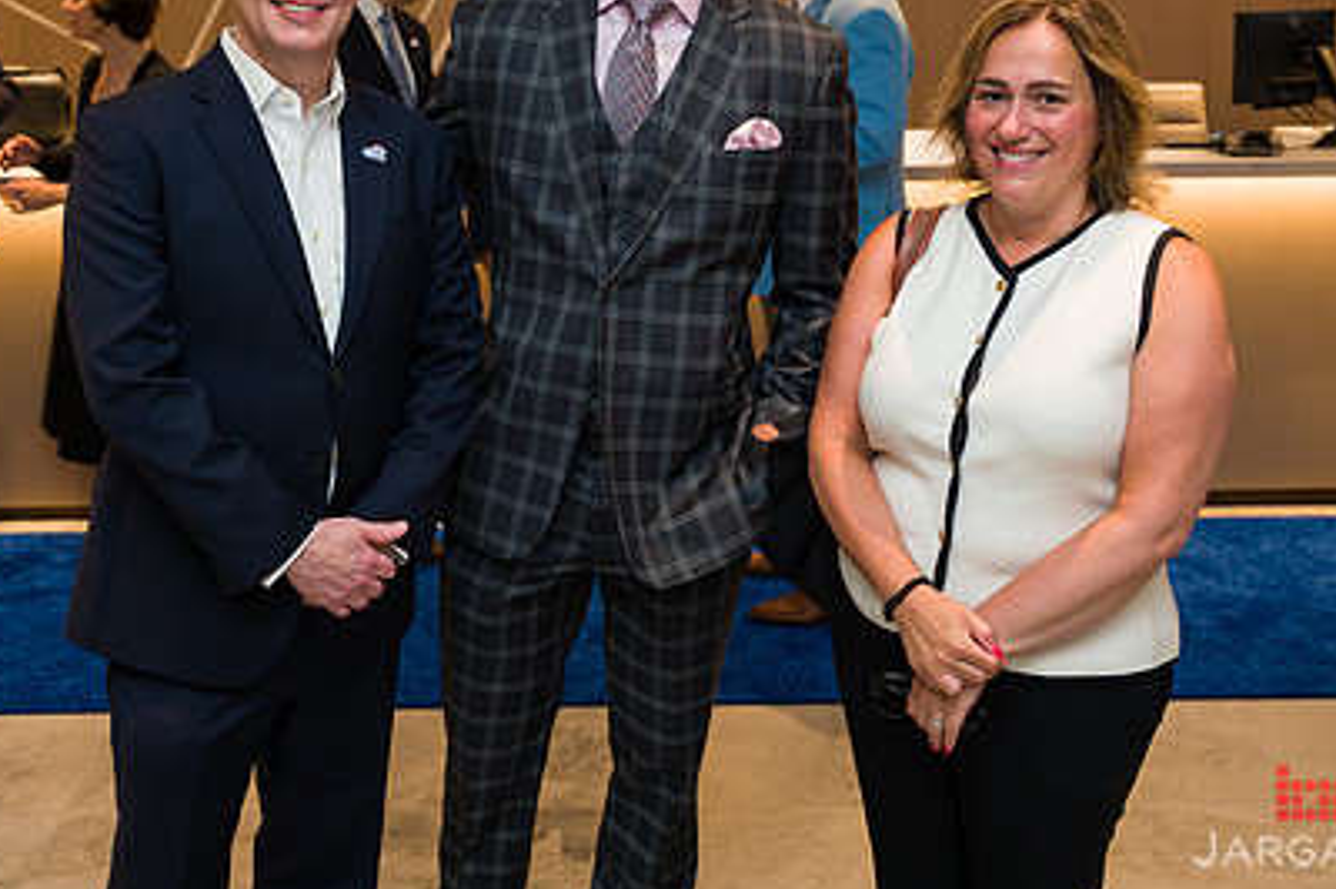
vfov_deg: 30.2
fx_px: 1632
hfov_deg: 44.3
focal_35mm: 44
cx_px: 544
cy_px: 294
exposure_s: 1/200
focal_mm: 30
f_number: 3.5
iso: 400
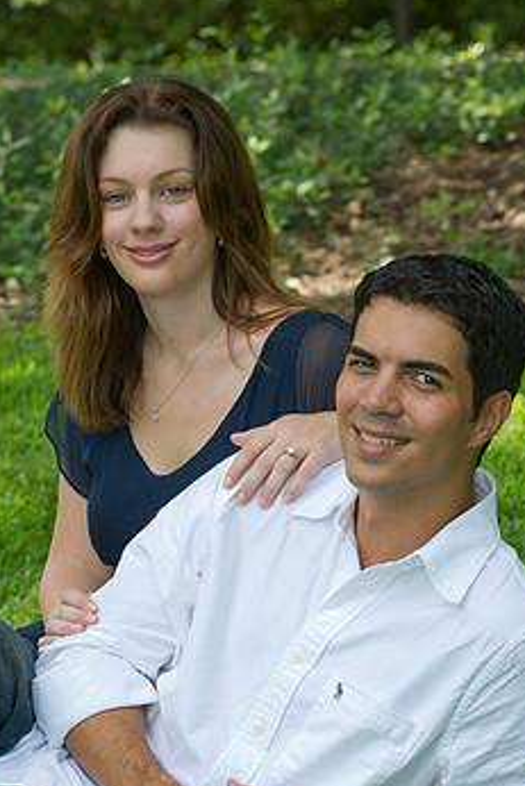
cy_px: 497
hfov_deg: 8.1
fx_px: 3693
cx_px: 317
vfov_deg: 12.1
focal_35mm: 169
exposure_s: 1/100
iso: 320
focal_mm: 130
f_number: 6.3
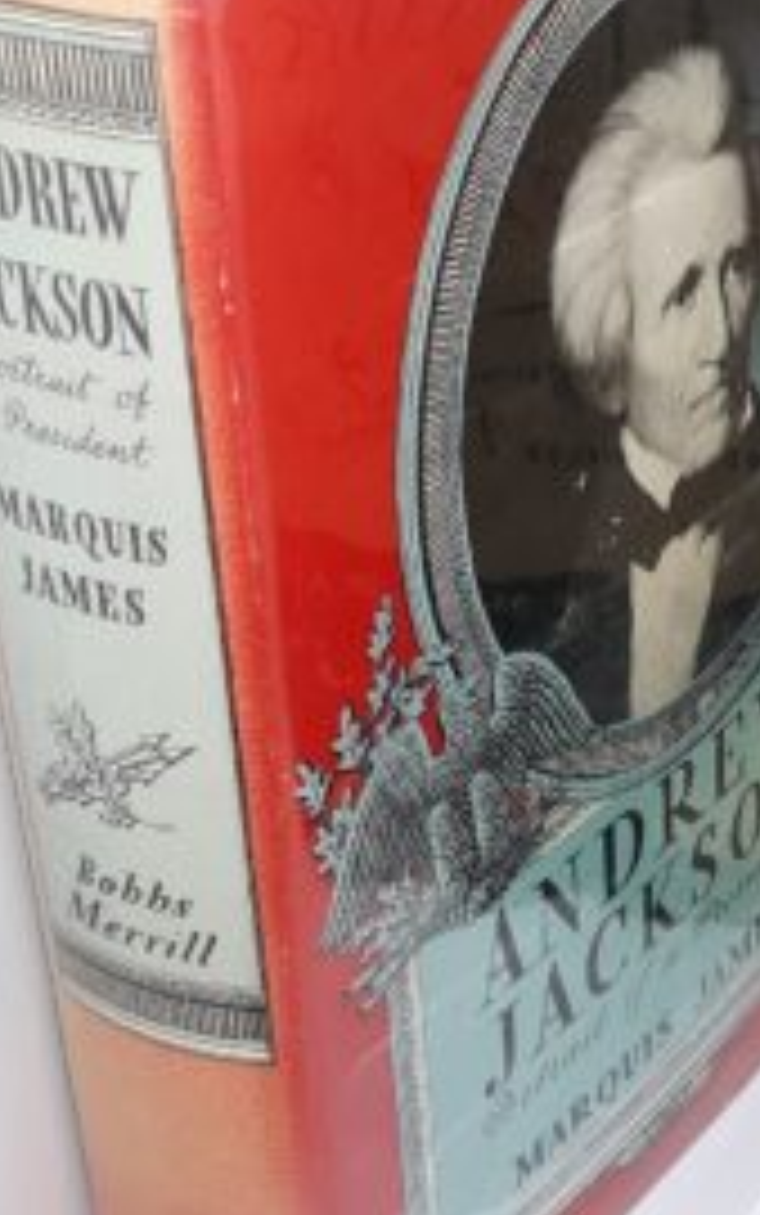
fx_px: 2185
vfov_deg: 31.1
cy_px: 576
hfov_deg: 18.7
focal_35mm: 66
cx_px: 895
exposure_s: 1/60
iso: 40
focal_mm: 3.7
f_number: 1.7
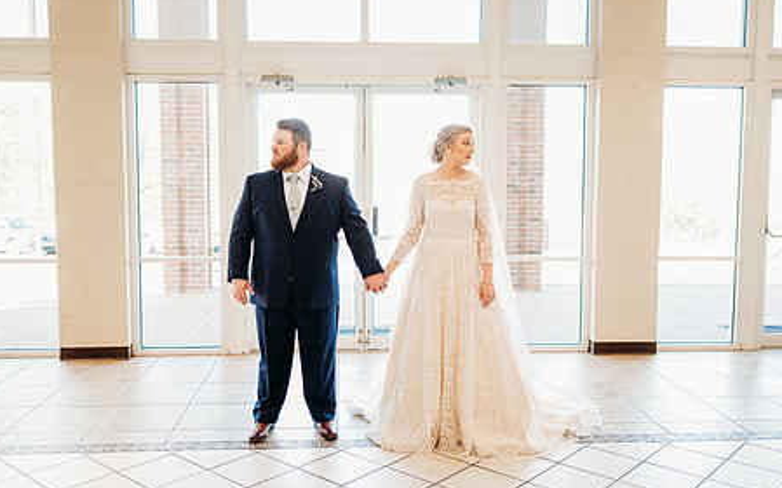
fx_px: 724
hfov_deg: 56.7
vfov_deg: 37.2
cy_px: 228
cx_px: 386
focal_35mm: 34
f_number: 1.8
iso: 400
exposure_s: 1/160
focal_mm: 24
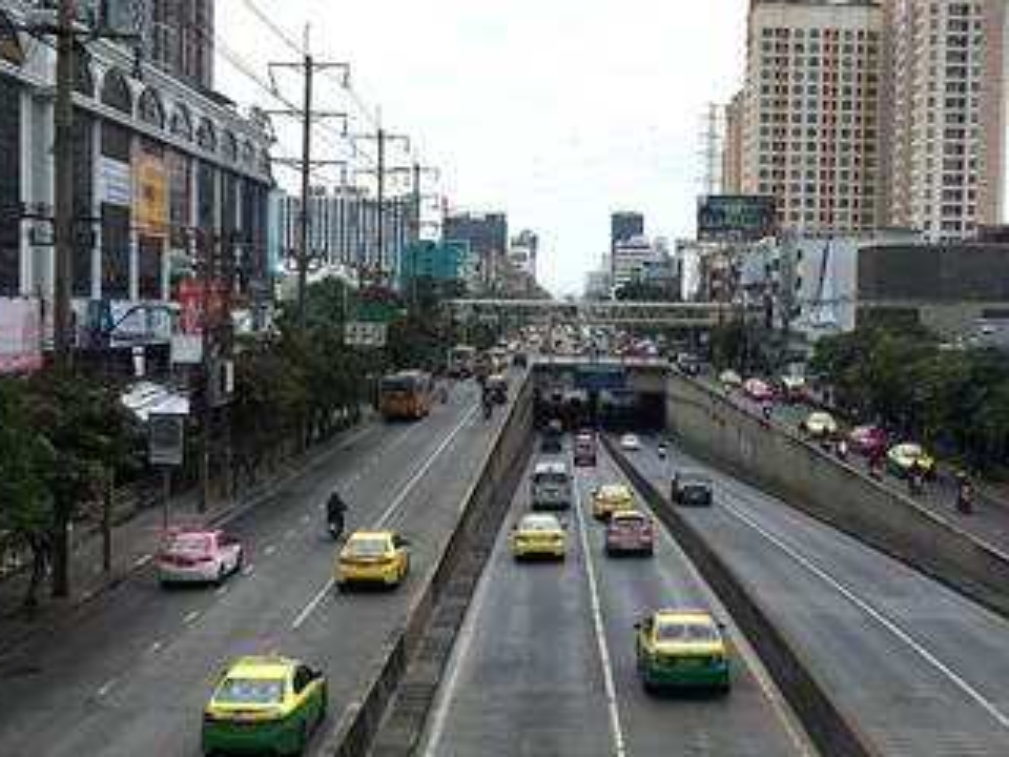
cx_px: 508
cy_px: 378
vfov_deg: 25.2
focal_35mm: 58
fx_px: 1691
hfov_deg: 33.2
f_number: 2.2
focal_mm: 4.15
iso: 25
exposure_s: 1/2137
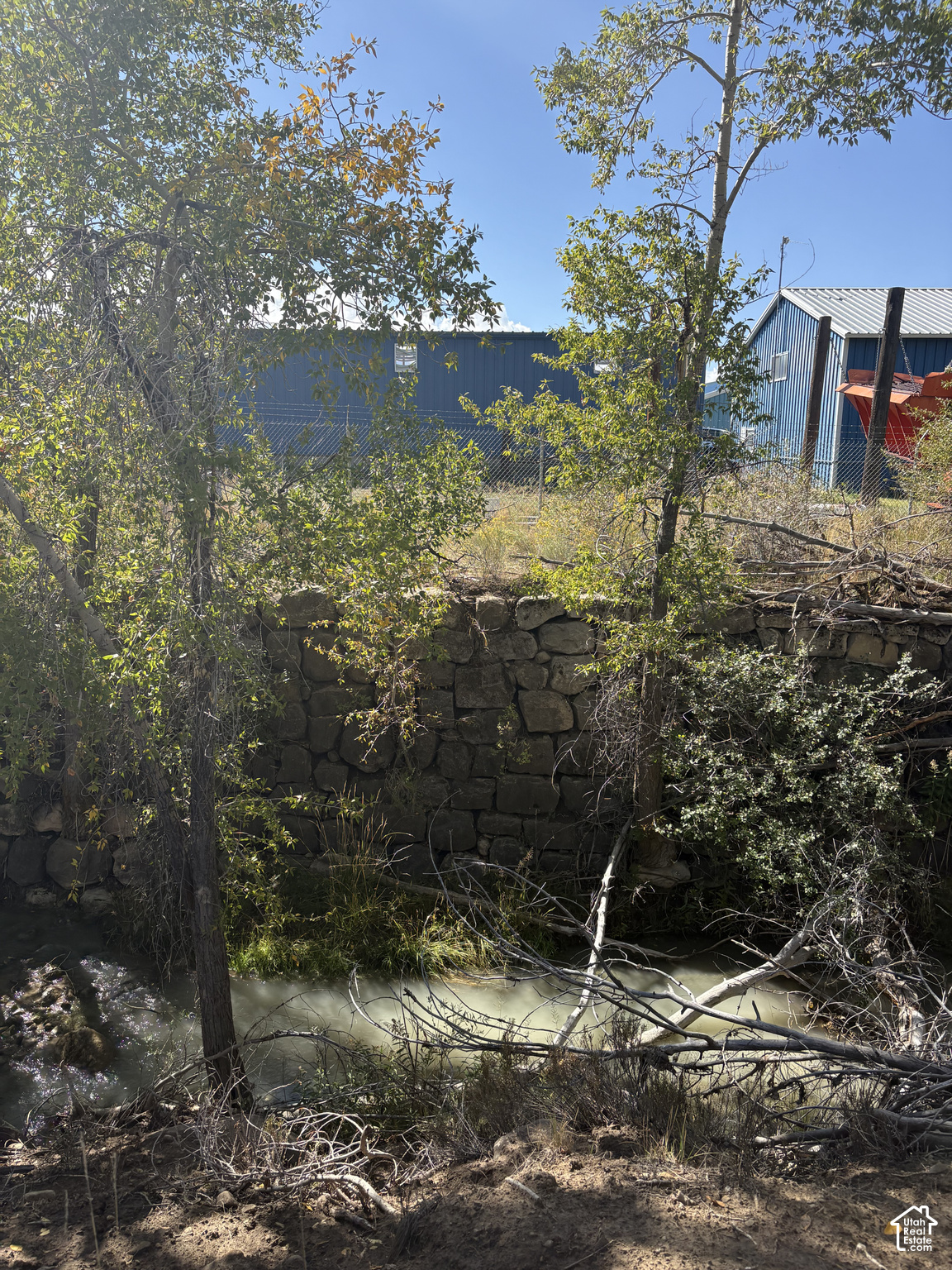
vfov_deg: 67.3
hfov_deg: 53.1
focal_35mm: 26
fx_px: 953
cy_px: 635
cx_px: 476
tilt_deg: -10.9
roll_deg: -0.2
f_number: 1.6
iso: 64
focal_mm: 5.96
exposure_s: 1/2012
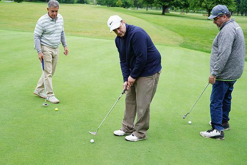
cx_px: 124
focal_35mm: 51
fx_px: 350
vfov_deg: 26.5
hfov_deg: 38.9
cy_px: 82
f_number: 5.6
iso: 125
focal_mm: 51
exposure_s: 1/100
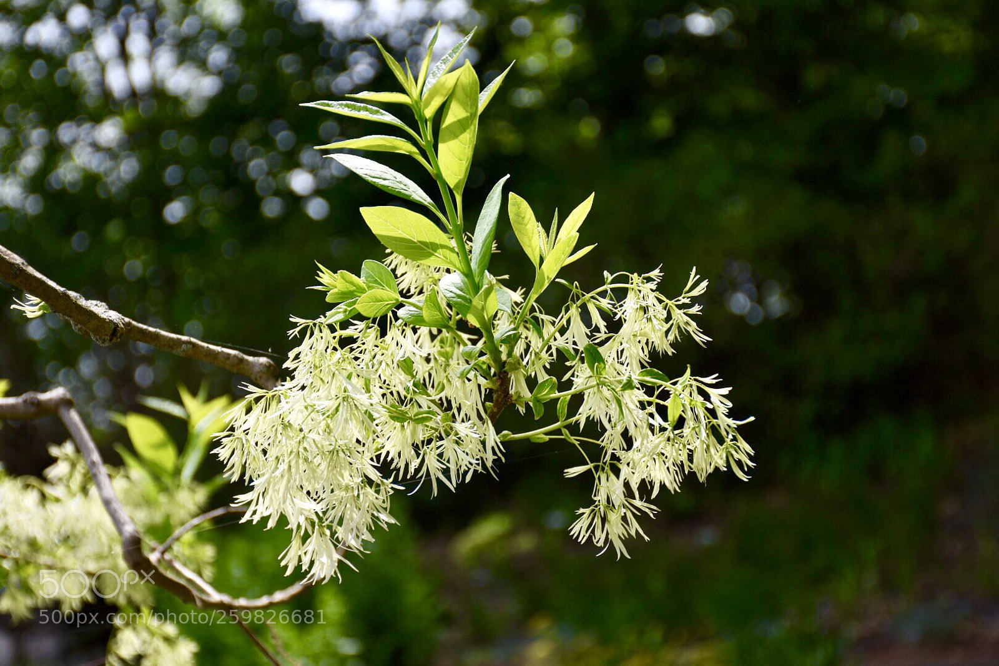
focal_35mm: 99
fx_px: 2747
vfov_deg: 13.8
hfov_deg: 20.6
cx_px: 500
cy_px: 333
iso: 100
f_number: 5
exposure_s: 1/400
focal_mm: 66
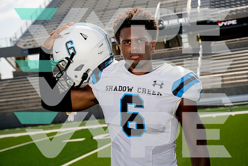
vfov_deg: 19.5
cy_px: 83
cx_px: 124
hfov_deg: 28.8
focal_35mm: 70
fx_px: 482
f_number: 7.1
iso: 100
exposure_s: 1/250
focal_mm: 70
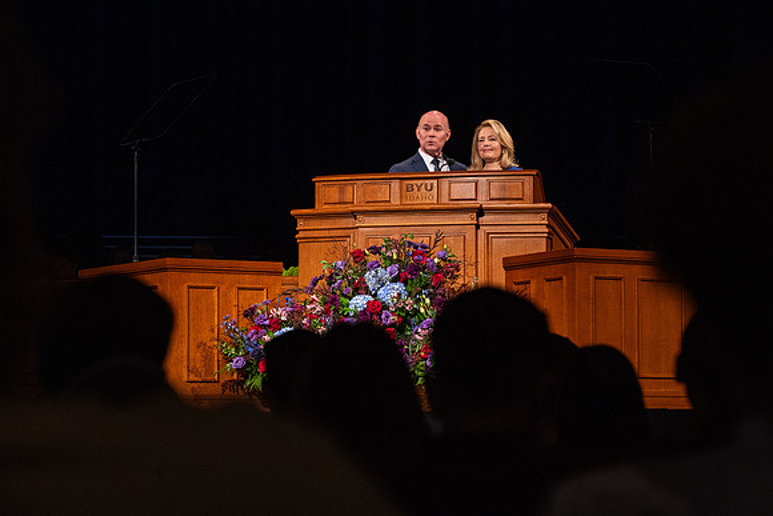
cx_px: 386
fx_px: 2255
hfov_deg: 19.5
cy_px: 258
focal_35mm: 105
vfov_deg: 13.0
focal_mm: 105
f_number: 4.5
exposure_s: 1/160
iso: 2000
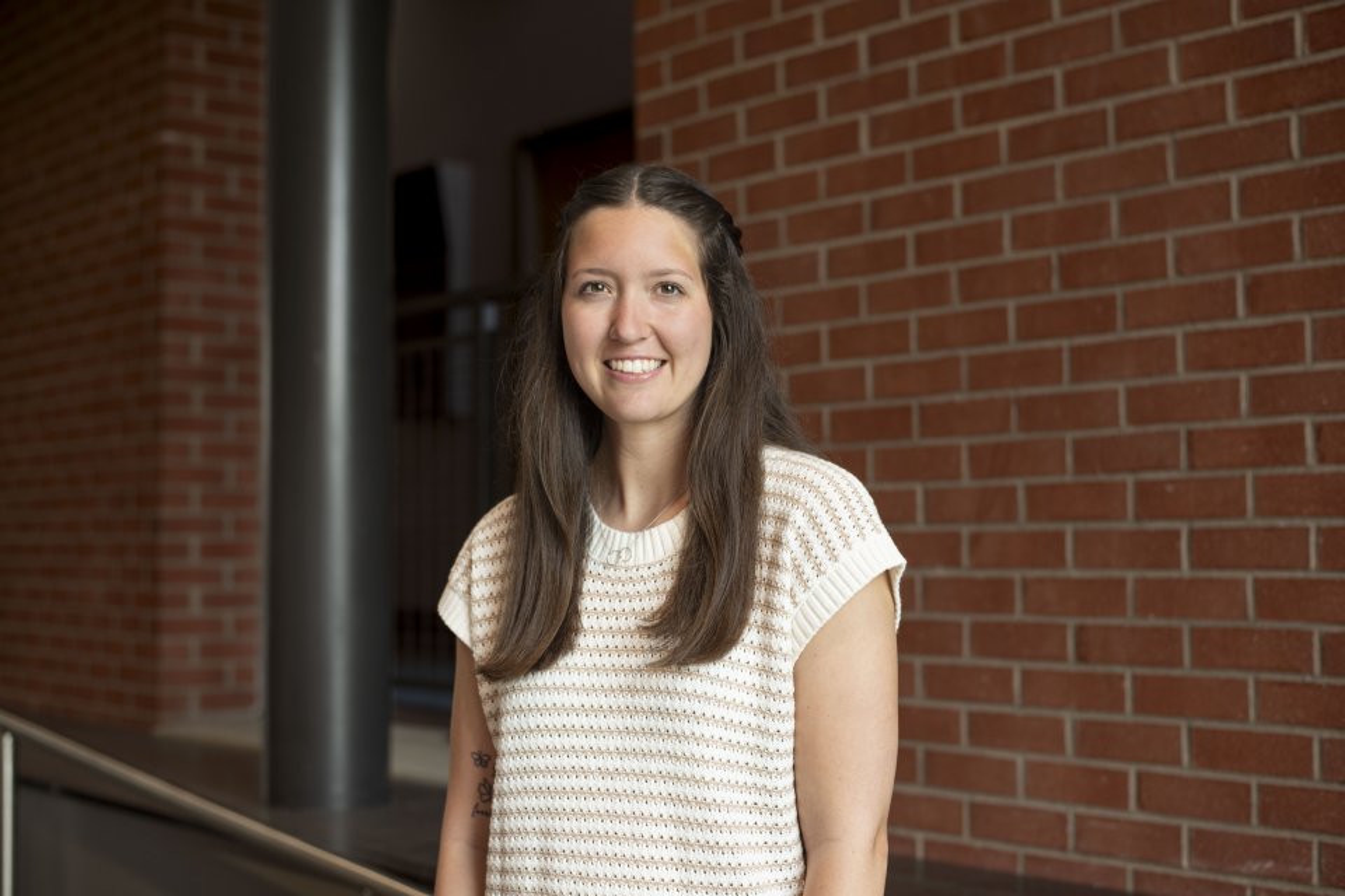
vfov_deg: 27.0
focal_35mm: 50
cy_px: 448
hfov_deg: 39.6
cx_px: 672
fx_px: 1868
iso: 320
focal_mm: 50
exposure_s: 1/125
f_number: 2.8
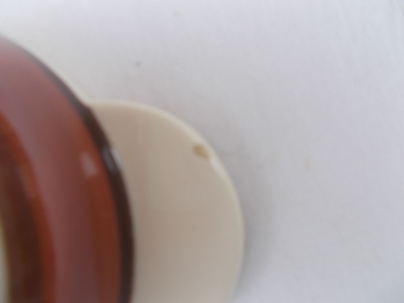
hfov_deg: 67.3
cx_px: 202
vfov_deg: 53.1
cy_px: 152
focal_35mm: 26
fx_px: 303
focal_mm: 4.6
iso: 80
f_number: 3.2
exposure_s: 1/40
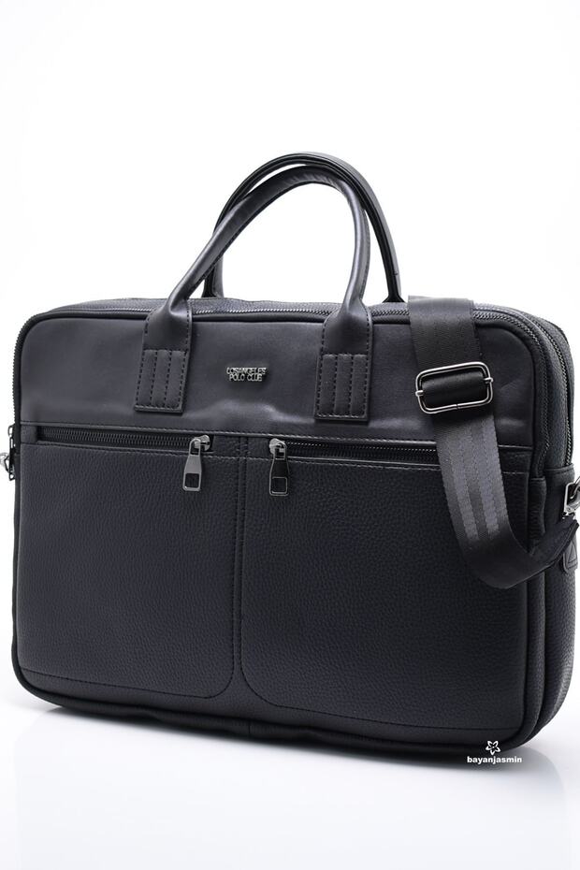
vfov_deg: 47.9
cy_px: 435
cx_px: 290
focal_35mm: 40
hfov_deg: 33.0
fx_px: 979
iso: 100
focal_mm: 27
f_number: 4
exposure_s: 1/20
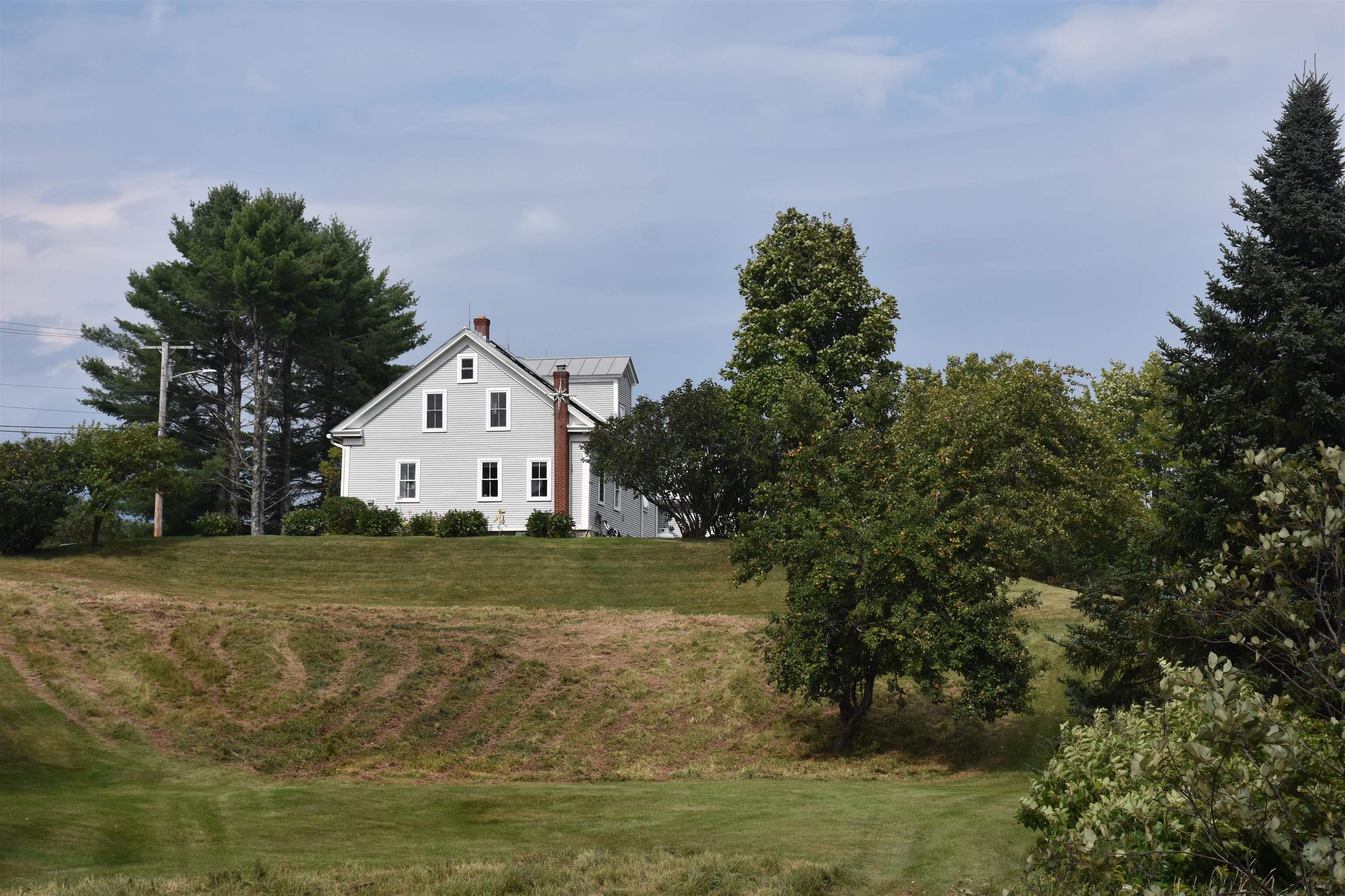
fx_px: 3474
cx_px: 672
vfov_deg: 14.7
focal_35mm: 93
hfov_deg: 21.9
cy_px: 448
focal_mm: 62
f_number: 8
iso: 400
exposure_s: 1/500
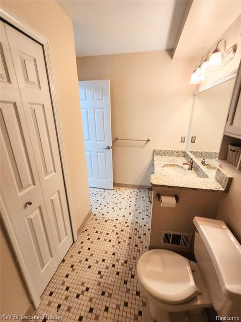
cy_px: 161
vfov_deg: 106.2
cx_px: 120
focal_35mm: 13
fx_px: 121
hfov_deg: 89.9
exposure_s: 1/60
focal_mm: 2.2
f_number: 2.2
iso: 320
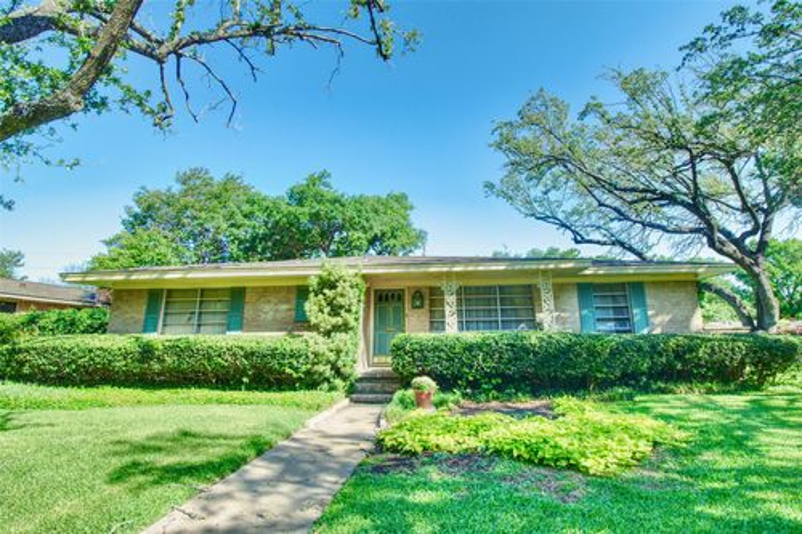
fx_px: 334
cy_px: 267
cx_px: 401
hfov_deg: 100.4
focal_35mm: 15
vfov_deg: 77.3
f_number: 7.1
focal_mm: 10
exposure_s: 1/200
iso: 500
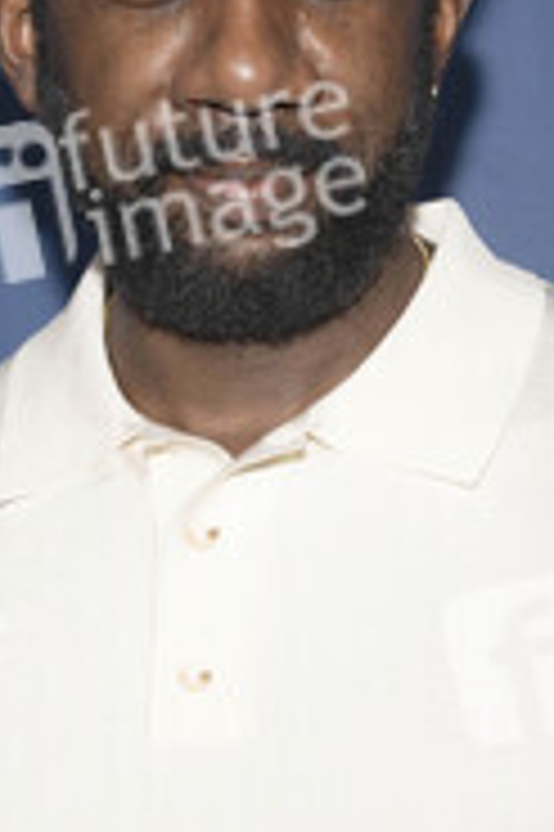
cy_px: 414
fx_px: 3399
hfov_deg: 9.3
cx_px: 266
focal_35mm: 147
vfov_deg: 14.0
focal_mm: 68
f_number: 5.6
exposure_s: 1/200
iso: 800
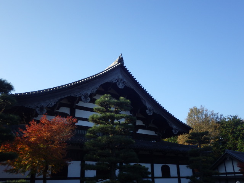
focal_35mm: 33
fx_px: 233
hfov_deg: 55.4
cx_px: 122
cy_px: 92
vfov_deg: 42.9
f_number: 3.3
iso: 125
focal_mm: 5.9
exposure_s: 1/640
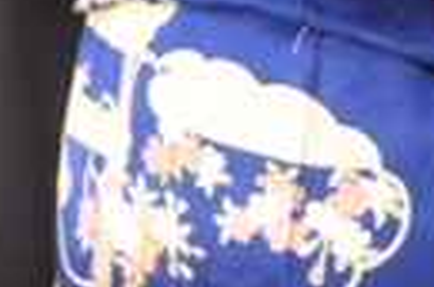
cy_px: 150
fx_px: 6230
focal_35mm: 518
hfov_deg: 3.9
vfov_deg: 2.6
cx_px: 1018
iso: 3200
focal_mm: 70
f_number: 4
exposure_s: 1/500
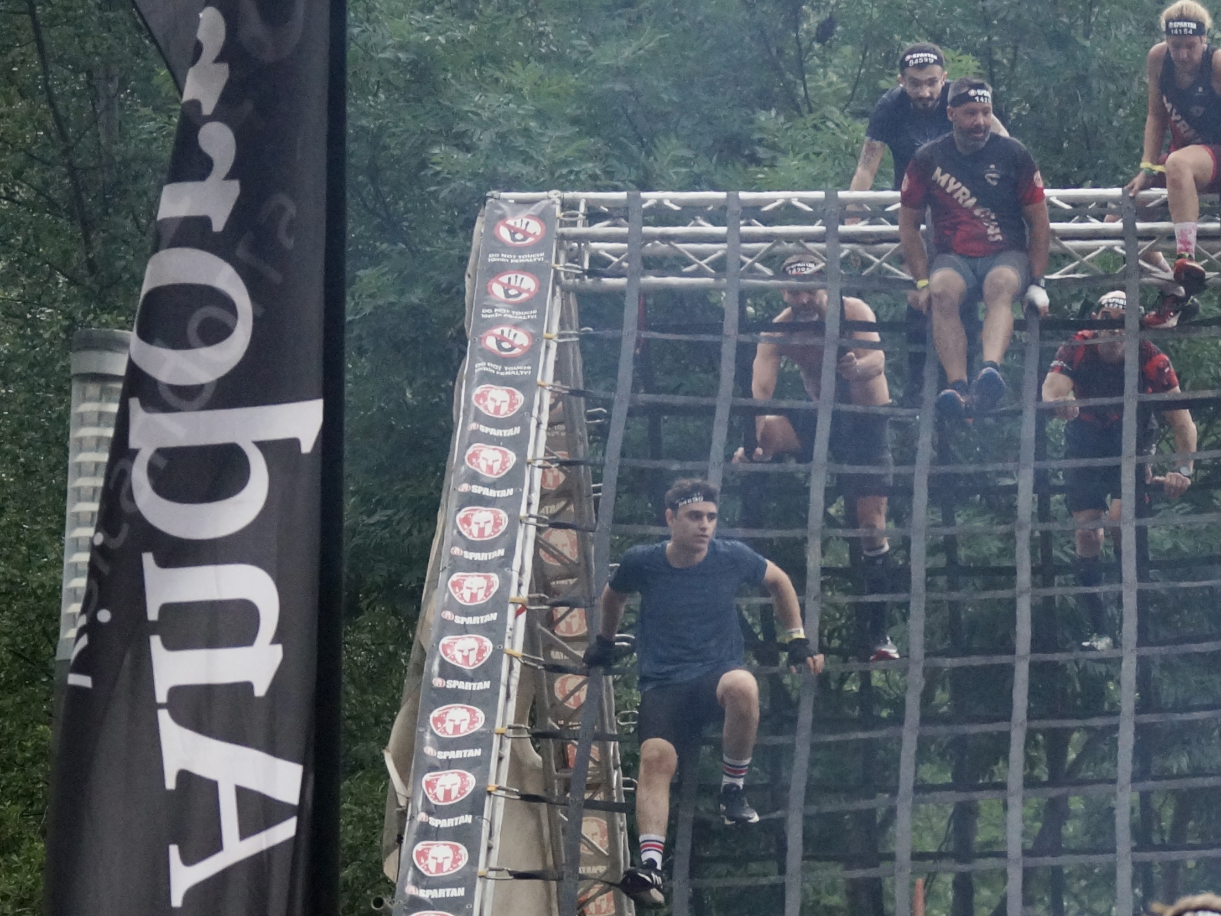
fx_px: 6455
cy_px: 828
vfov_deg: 8.1
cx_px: 1265
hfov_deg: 10.7
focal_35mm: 183
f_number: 4.5
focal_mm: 70
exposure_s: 1/160
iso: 1600
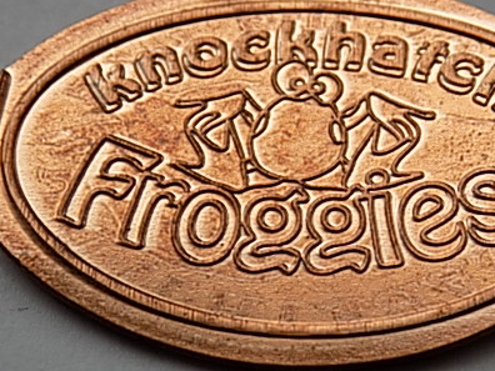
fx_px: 1988
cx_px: 330
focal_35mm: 139
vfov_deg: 10.7
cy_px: 192
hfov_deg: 14.2
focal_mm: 15.3
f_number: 4.4
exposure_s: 1/60
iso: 80
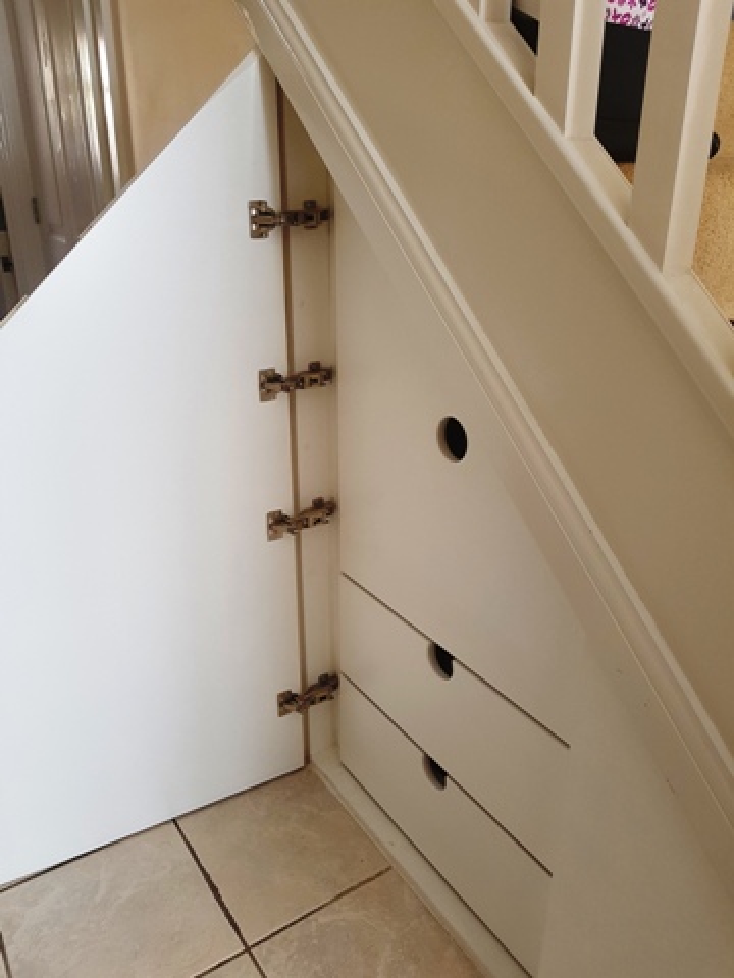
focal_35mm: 26
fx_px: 735
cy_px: 489
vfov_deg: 67.3
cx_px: 367
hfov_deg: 53.1
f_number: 1.7
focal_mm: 4.2
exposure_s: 1/50
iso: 80
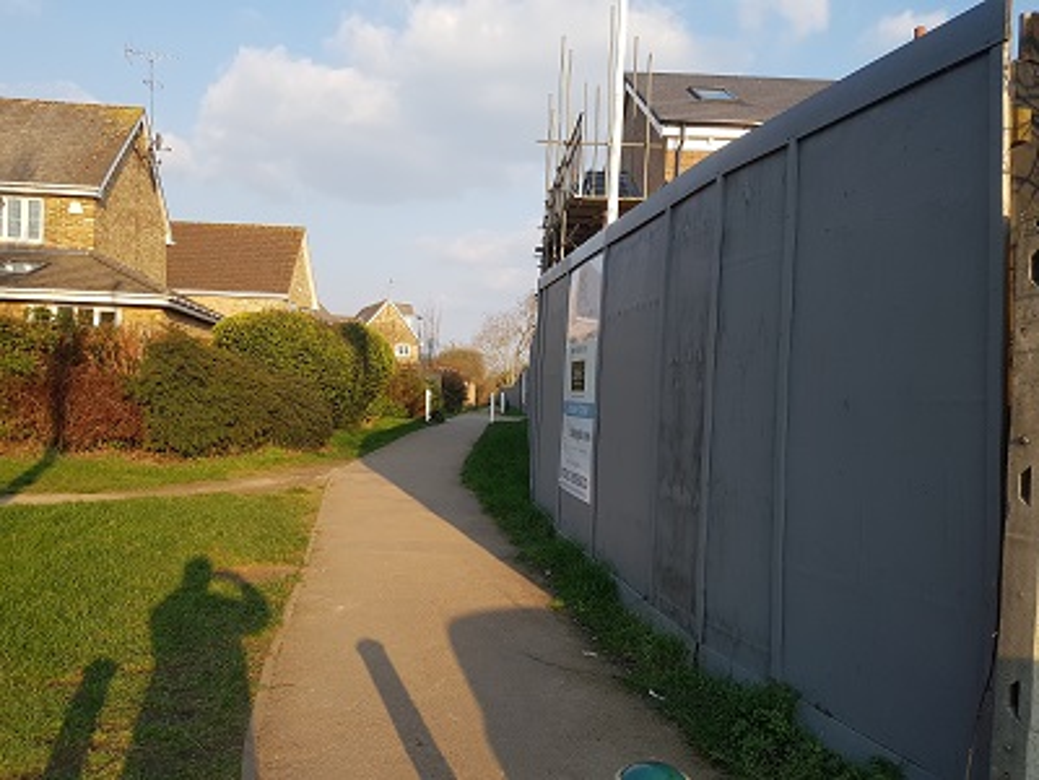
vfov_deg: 53.1
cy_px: 390
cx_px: 520
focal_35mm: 26
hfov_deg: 67.3
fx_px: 780
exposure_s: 1/950
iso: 50
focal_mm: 4.2
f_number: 1.7
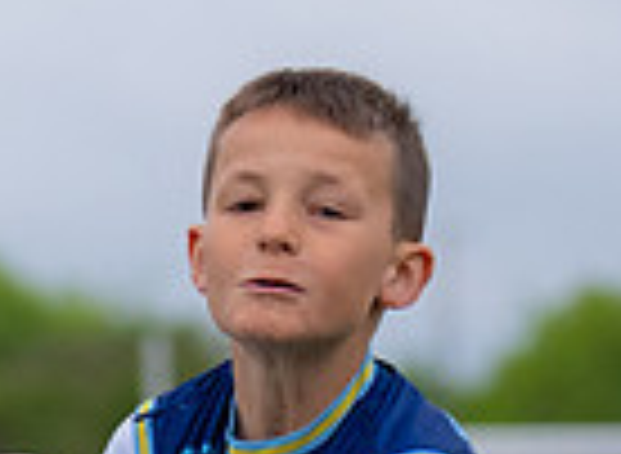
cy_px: 202
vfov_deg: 2.3
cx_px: -71
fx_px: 11365
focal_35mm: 639
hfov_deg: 3.1
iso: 800
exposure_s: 1/1250
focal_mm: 86
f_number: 2.8
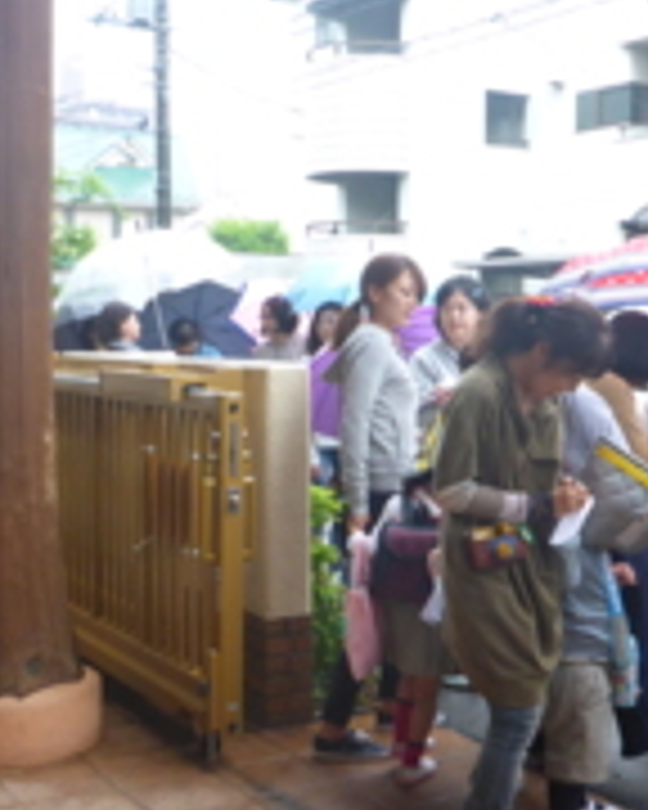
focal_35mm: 53
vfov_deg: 35.4
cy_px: 410
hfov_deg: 28.4
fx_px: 1271
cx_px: 432
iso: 400
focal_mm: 4.9
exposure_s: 1/320
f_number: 3.3
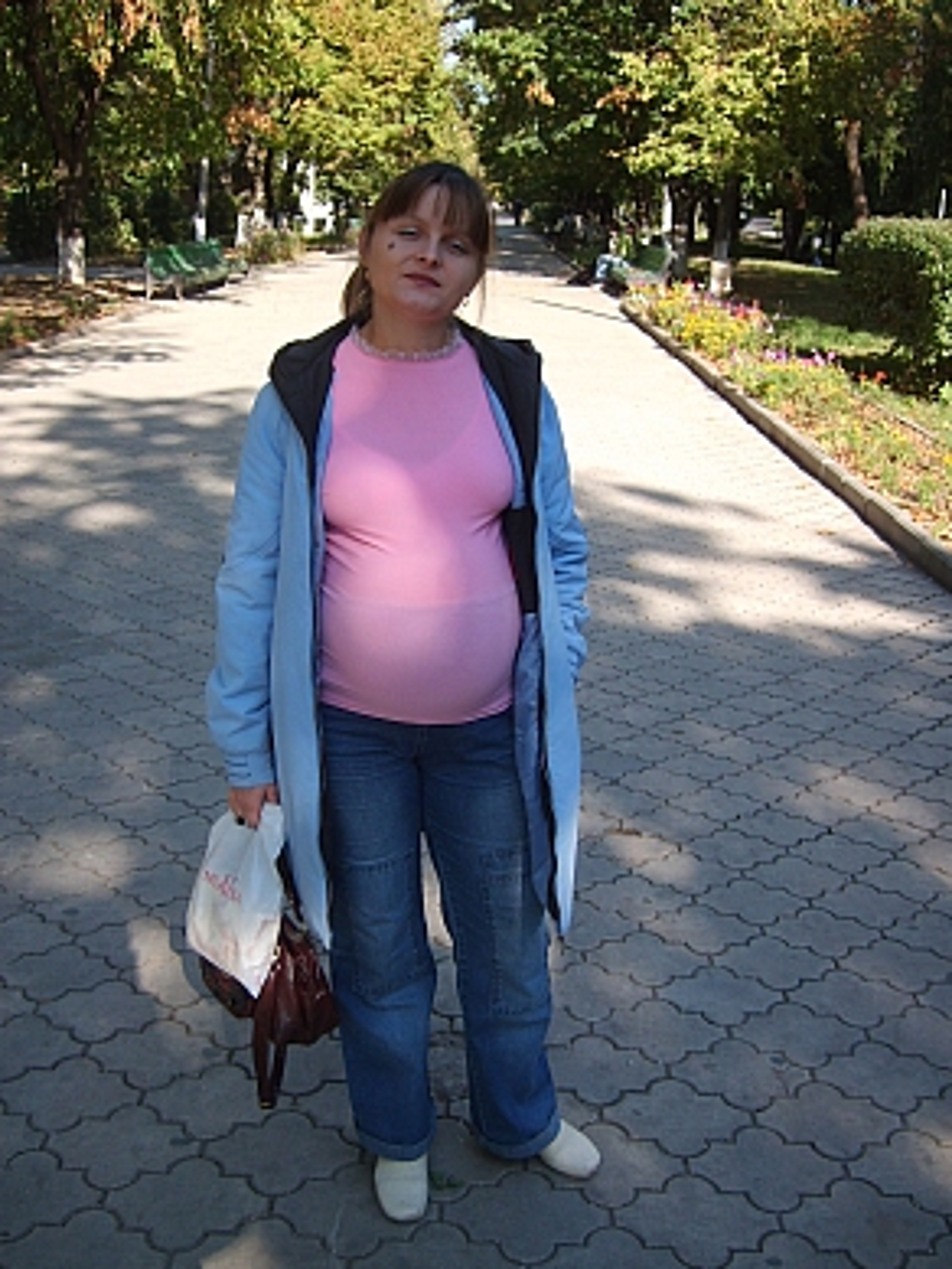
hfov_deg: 39.7
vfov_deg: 51.3
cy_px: 646
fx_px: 1319
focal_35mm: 36
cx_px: 469
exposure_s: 1/350
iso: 50
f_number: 2.8
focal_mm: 5.8
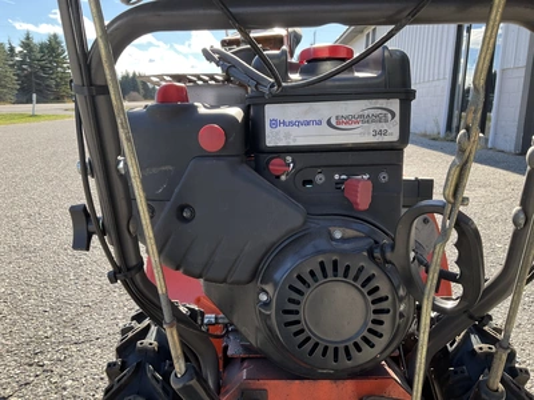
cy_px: 200
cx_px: 267
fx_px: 447
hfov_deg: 61.7
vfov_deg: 48.2
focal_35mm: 29
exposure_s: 1/406
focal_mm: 3
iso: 25
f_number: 1.8
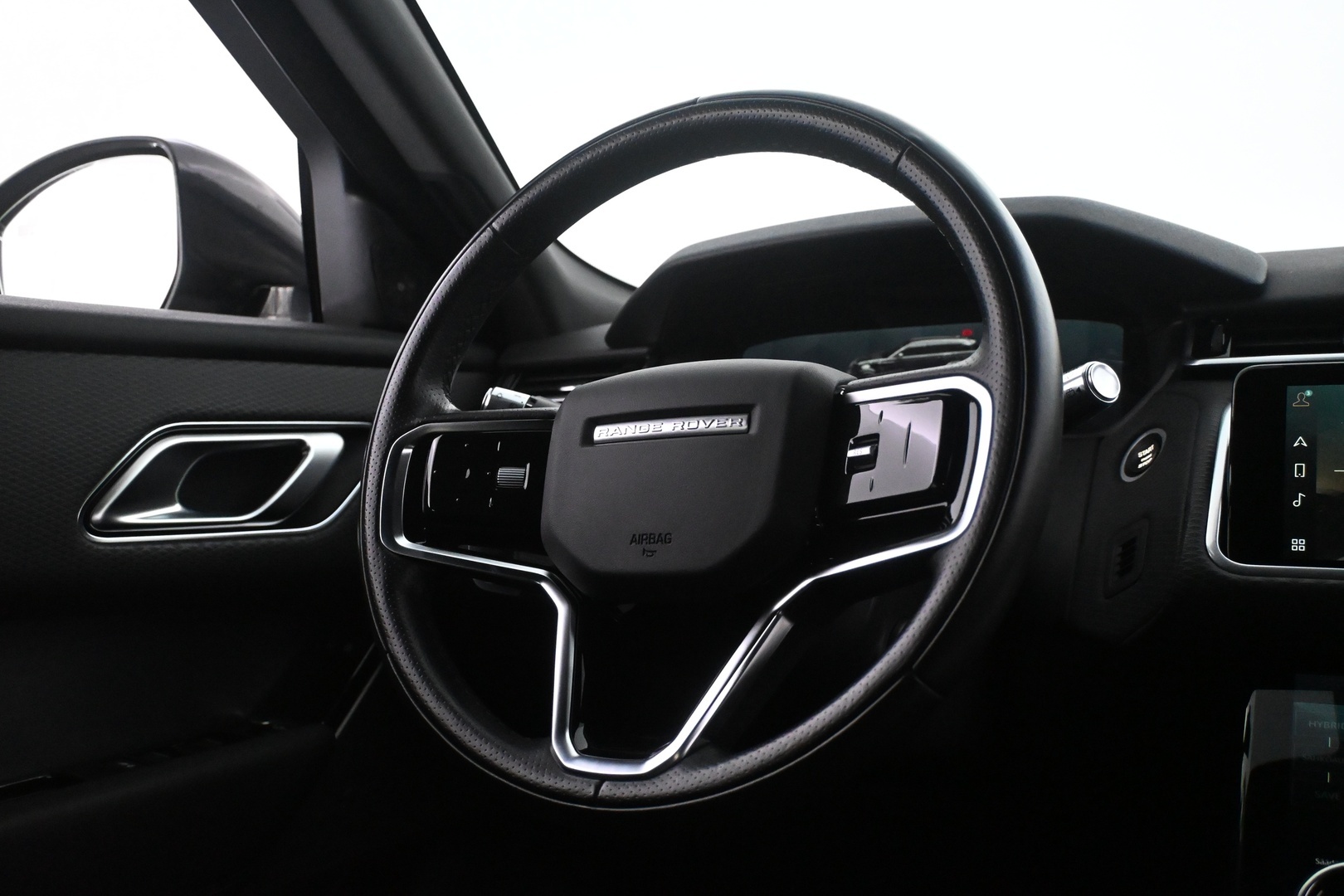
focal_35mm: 34
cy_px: 448
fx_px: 1260
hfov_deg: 56.1
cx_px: 672
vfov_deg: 39.1
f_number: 4
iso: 5600
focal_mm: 22.5
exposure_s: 1/60
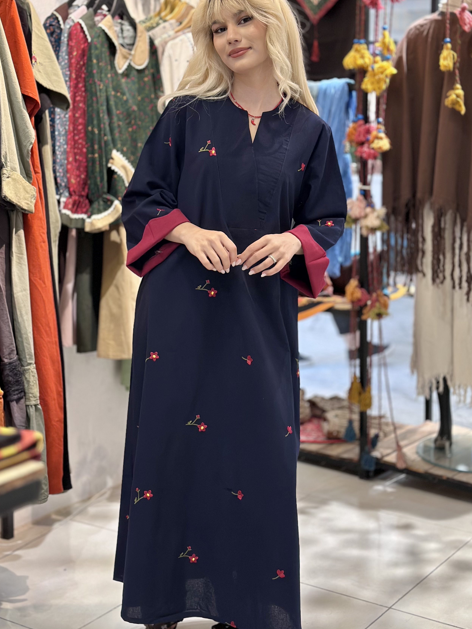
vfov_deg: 33.1
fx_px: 1054
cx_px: 241
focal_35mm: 58
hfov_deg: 25.2
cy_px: 251
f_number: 1.78
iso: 160
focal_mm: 6.86
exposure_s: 1/100
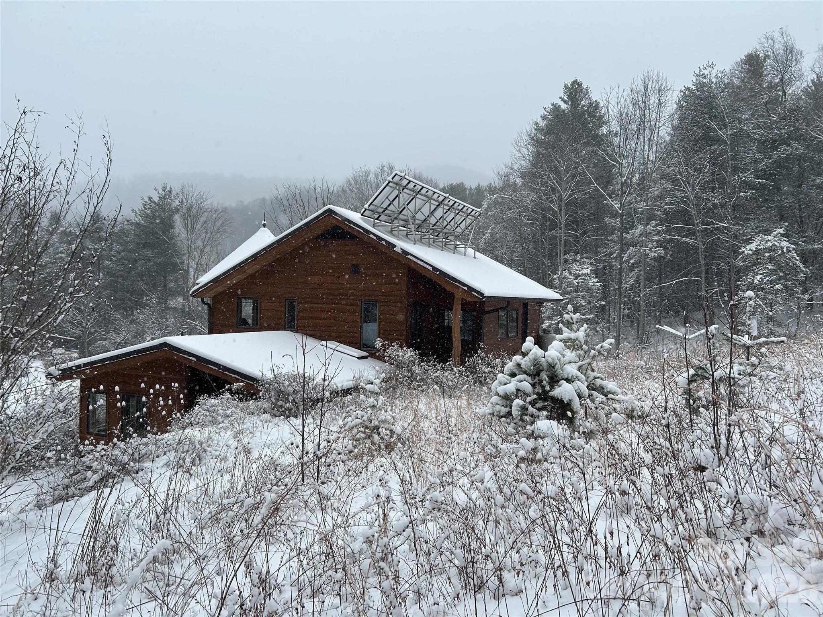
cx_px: 412
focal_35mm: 26
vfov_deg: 53.1
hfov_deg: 67.3
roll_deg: -0.9
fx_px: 618
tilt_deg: -0.6
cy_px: 308
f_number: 1.5
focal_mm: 5.7
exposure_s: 1/2695
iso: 50
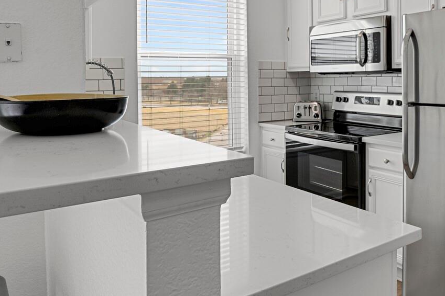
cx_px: 238
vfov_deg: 40.2
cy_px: 81
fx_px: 396
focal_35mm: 32
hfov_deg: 58.7
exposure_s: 1/4
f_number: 8
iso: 250
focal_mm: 17
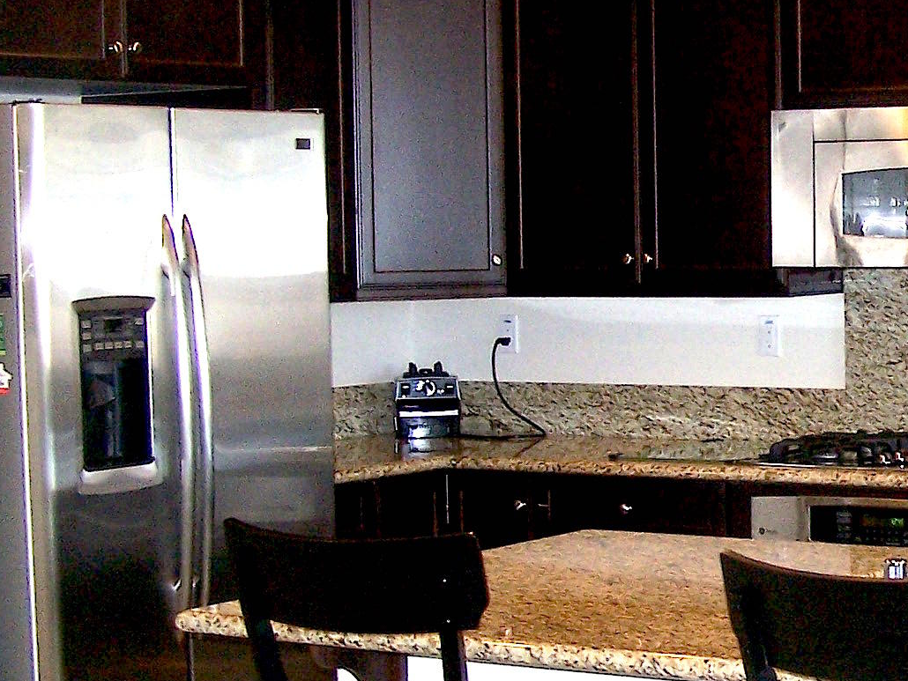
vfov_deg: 15.6
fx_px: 2492
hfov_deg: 19.8
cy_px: 340
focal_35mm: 95
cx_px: 986
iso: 140
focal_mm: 6.3
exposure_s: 1/60
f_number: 2.8
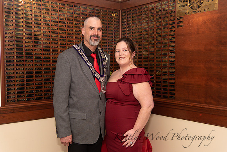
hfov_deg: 48.4
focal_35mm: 40
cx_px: 114
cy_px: 76
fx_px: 252
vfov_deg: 33.4
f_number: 4
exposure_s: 1/200
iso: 800
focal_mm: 40
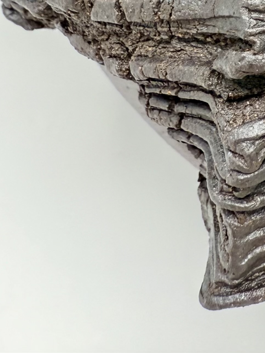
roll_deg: -4.0
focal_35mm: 75
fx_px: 765
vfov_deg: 21.3
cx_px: 375
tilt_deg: -25.4
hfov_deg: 17.9
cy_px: -198
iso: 200
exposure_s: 1/120
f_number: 2.2
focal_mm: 2.22
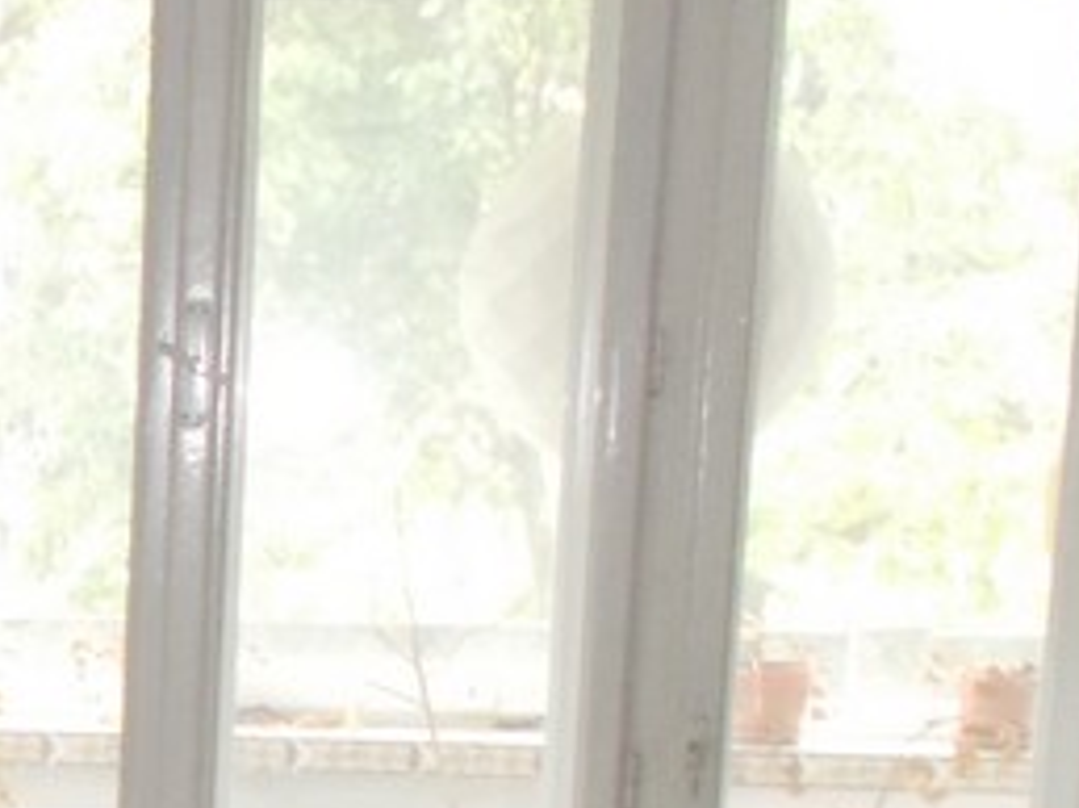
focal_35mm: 121
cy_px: 1097
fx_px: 3768
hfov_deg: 15.2
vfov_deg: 11.8
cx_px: -506
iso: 200
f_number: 3.2
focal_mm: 4.6
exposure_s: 1/25
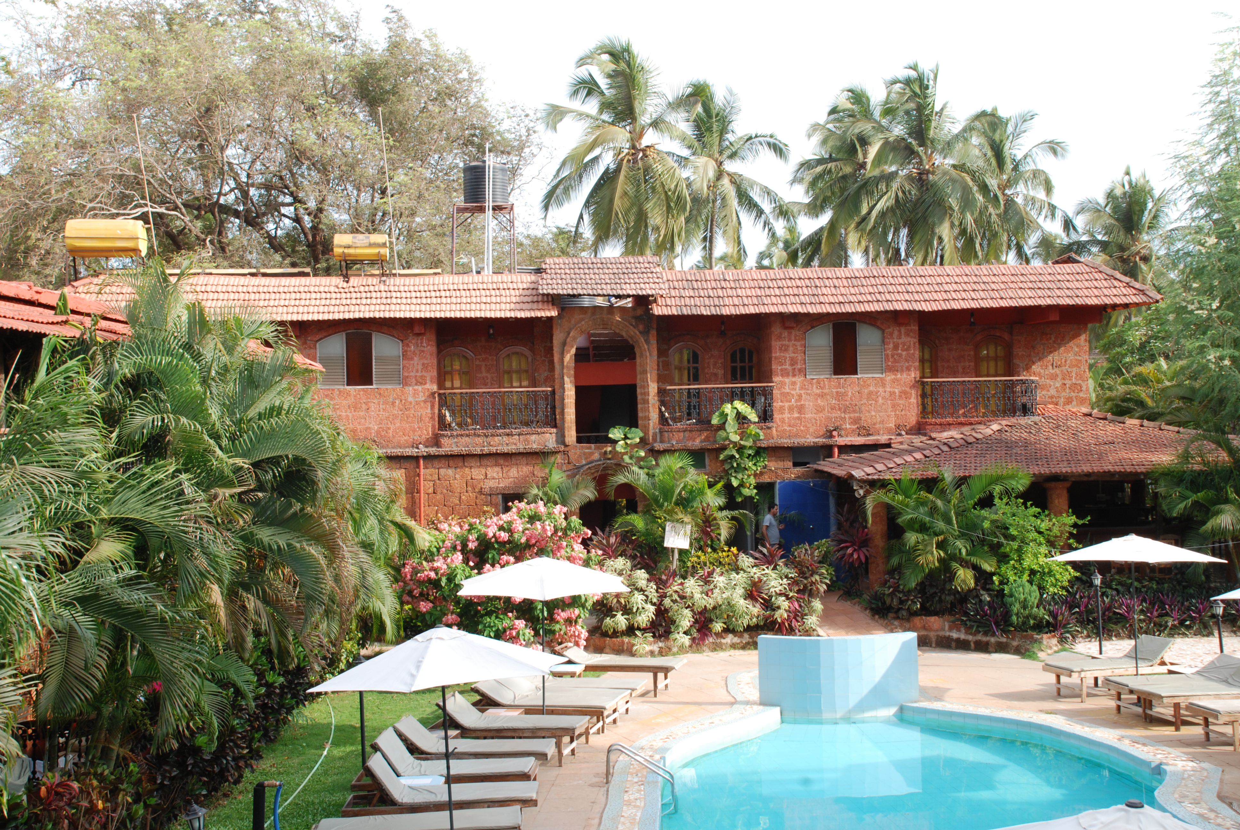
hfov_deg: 42.3
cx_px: 620
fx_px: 1604
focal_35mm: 46
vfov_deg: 29.0
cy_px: 415
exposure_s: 1/50
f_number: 14
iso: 200
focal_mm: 31
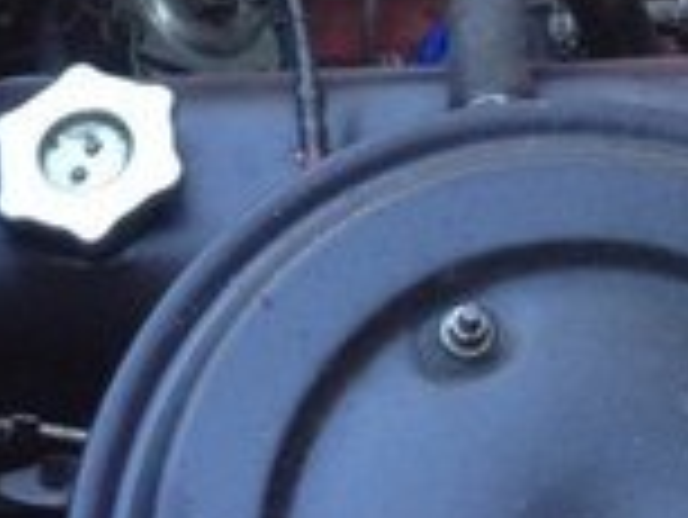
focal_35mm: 142
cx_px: 535
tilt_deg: -41.3
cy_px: -399
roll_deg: -1.1
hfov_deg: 13.8
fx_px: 2824
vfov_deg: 9.9
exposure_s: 1/40
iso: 50
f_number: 2.4
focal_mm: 4.12
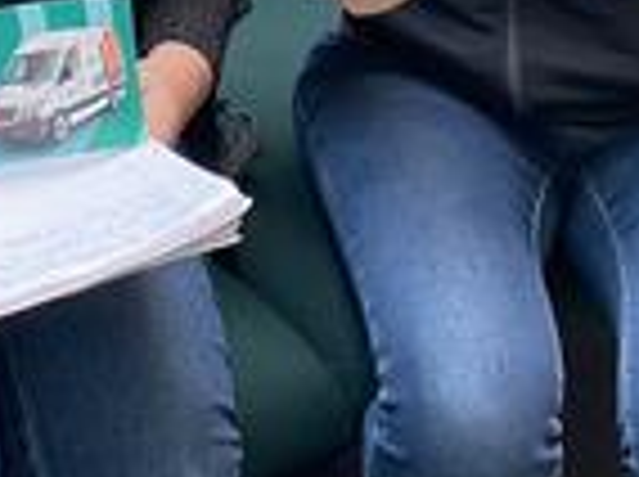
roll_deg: +0.6
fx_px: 1640
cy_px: -320
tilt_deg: -10.7
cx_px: -128
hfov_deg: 20.6
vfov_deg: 14.9
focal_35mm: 89
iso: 160
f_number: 1.8
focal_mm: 4.25
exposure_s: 1/60
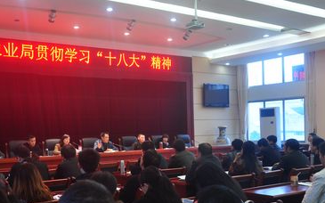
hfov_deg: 43.1
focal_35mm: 46
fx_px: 407
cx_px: 121
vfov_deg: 27.8
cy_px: 134
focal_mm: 22
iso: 200
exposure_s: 1/20
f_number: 3.8
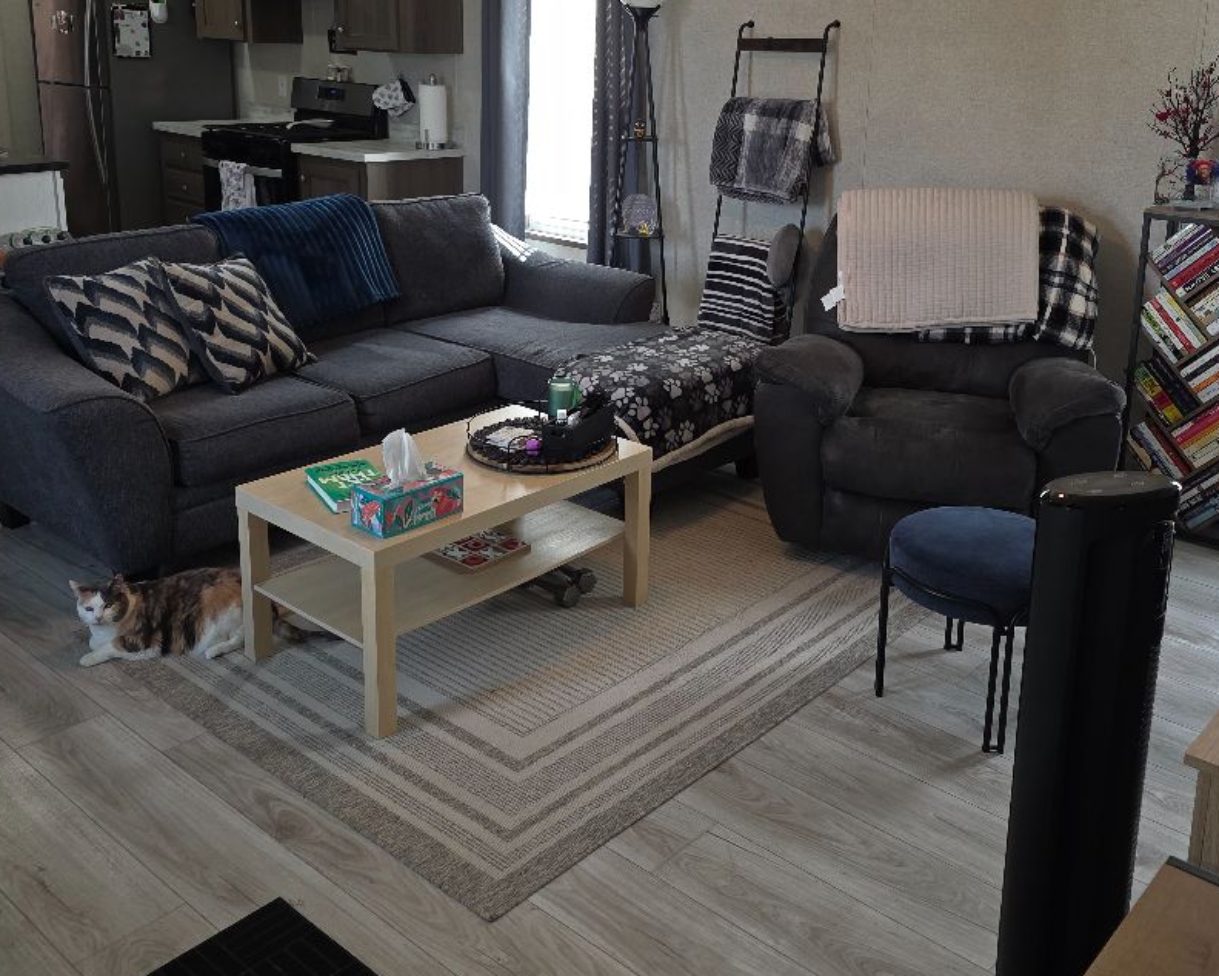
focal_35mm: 34
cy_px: 296
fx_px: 1227
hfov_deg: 52.6
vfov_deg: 42.5
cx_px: 710
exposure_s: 1/60
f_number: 1.7
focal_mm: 6.3
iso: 64
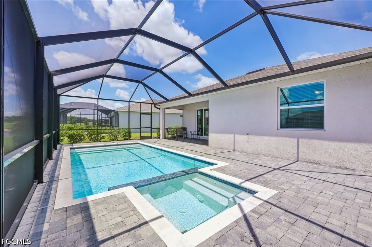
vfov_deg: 81.2
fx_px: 145
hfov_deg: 104.3
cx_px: 186
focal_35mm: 14
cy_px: 124
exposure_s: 1/100
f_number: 8
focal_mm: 14
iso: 50
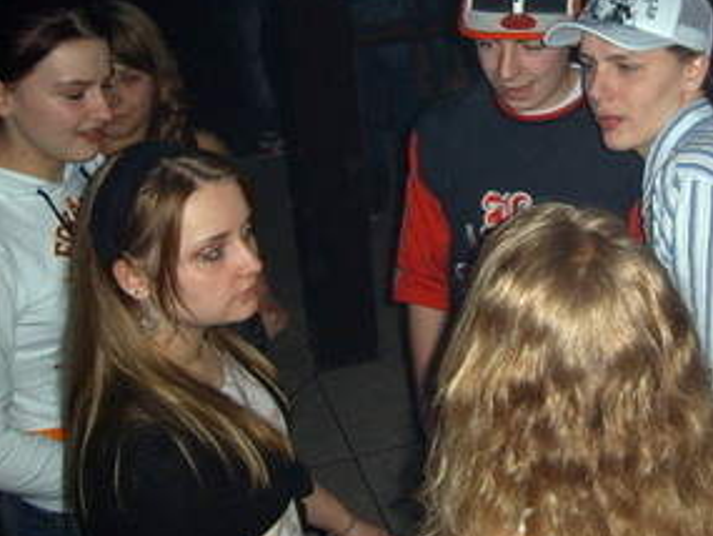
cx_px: 588
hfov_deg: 32.2
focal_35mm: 58
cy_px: 130
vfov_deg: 24.9
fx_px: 1195
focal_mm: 5.8
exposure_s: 1/30
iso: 100
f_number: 5.8
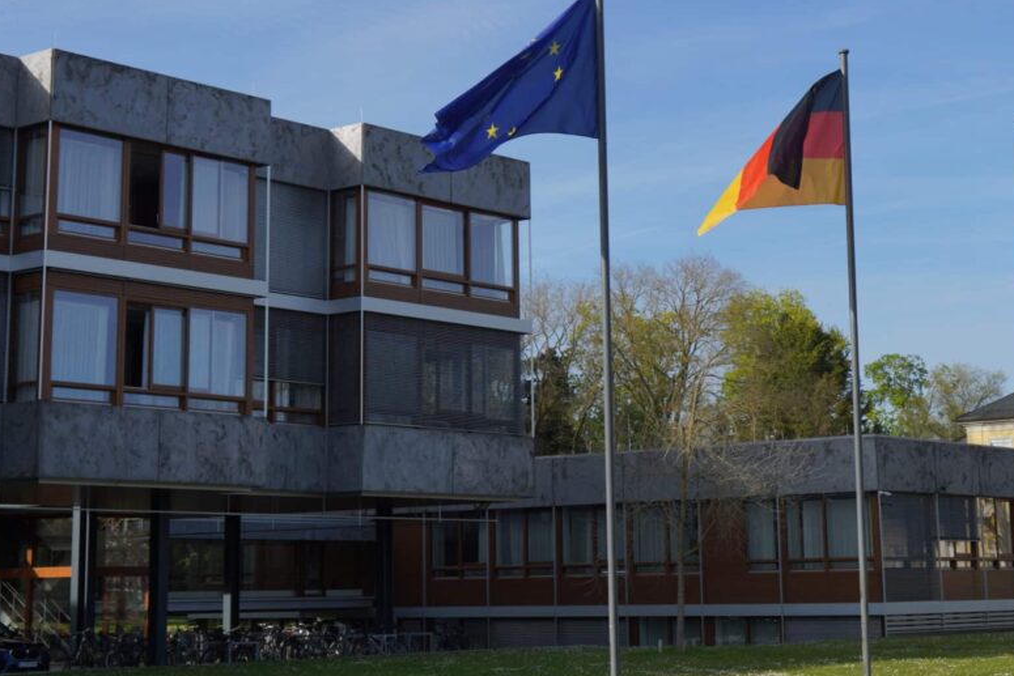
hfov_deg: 41.1
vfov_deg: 28.1
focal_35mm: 48
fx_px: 1352
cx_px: 470
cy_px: 318
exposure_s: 1/640
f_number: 5.6
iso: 125
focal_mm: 40
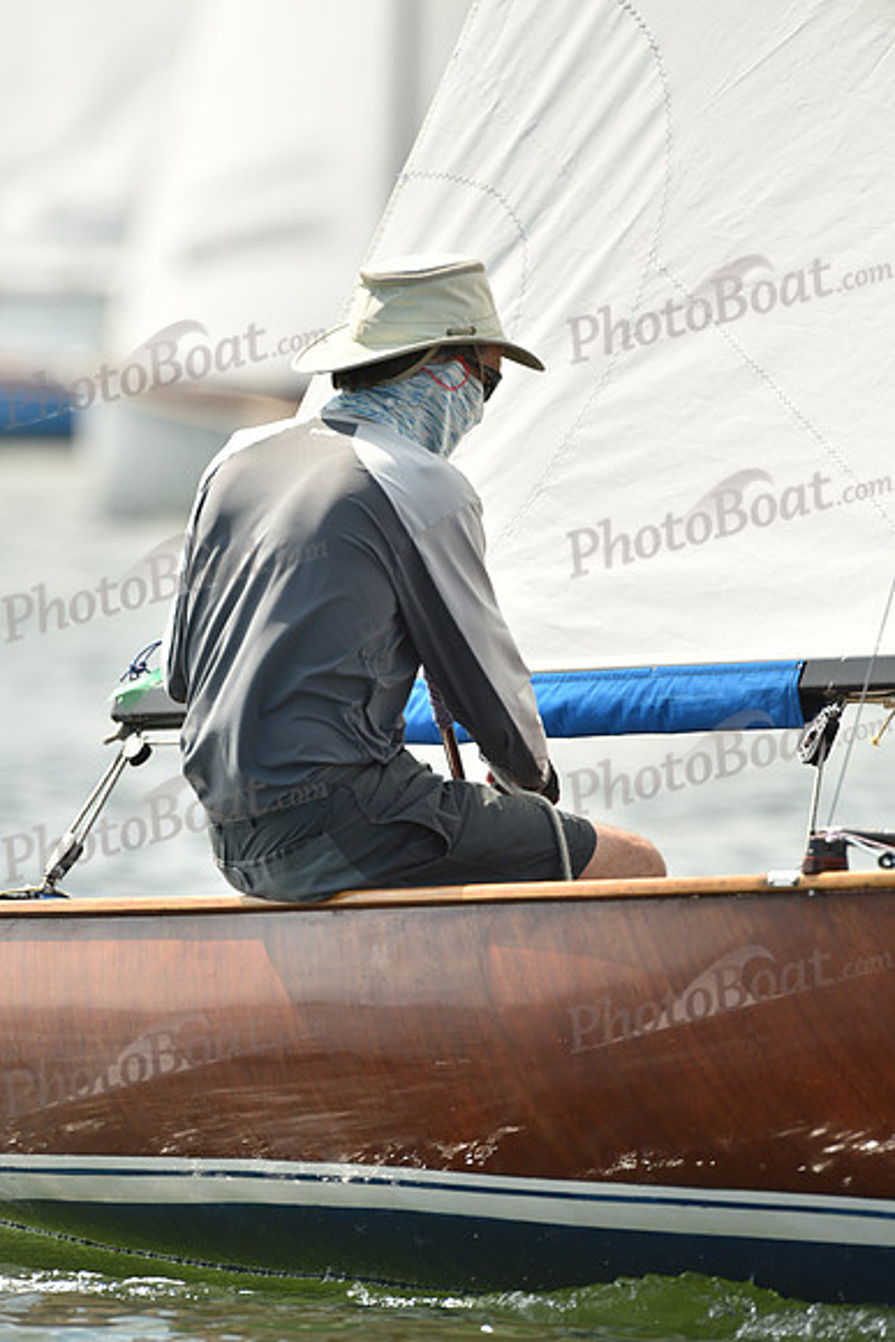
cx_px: 448
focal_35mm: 600
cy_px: 671
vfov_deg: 3.4
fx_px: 22360
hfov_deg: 2.3
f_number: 6.3
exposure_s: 1/1000
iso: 250
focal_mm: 600
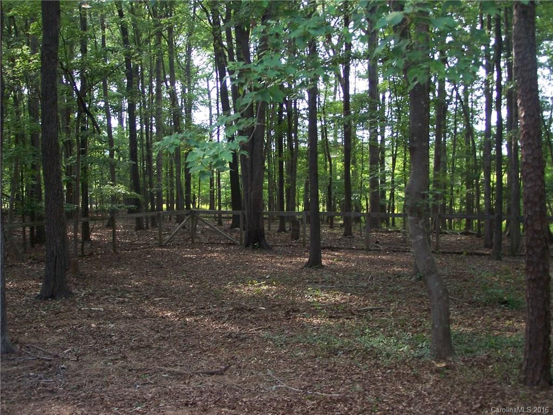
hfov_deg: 34.3
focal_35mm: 56
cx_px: 276
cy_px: 208
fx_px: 895
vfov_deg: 26.1
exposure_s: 1/60
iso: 140
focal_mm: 9.3
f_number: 3.1
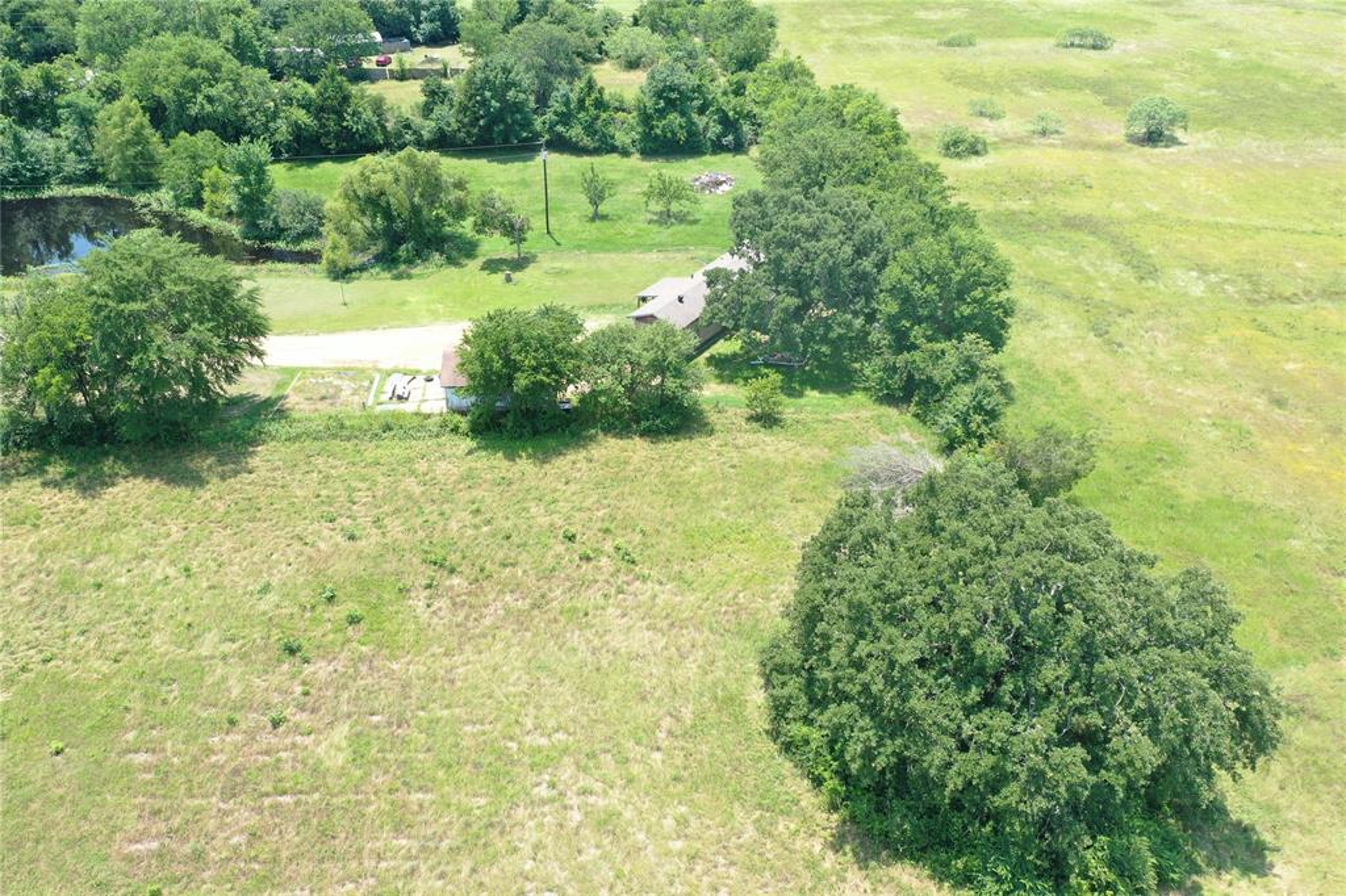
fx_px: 1046
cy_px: 448
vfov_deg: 46.4
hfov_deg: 65.5
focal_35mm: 28
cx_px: 673
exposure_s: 1/200
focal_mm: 10.26
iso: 100
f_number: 4.5
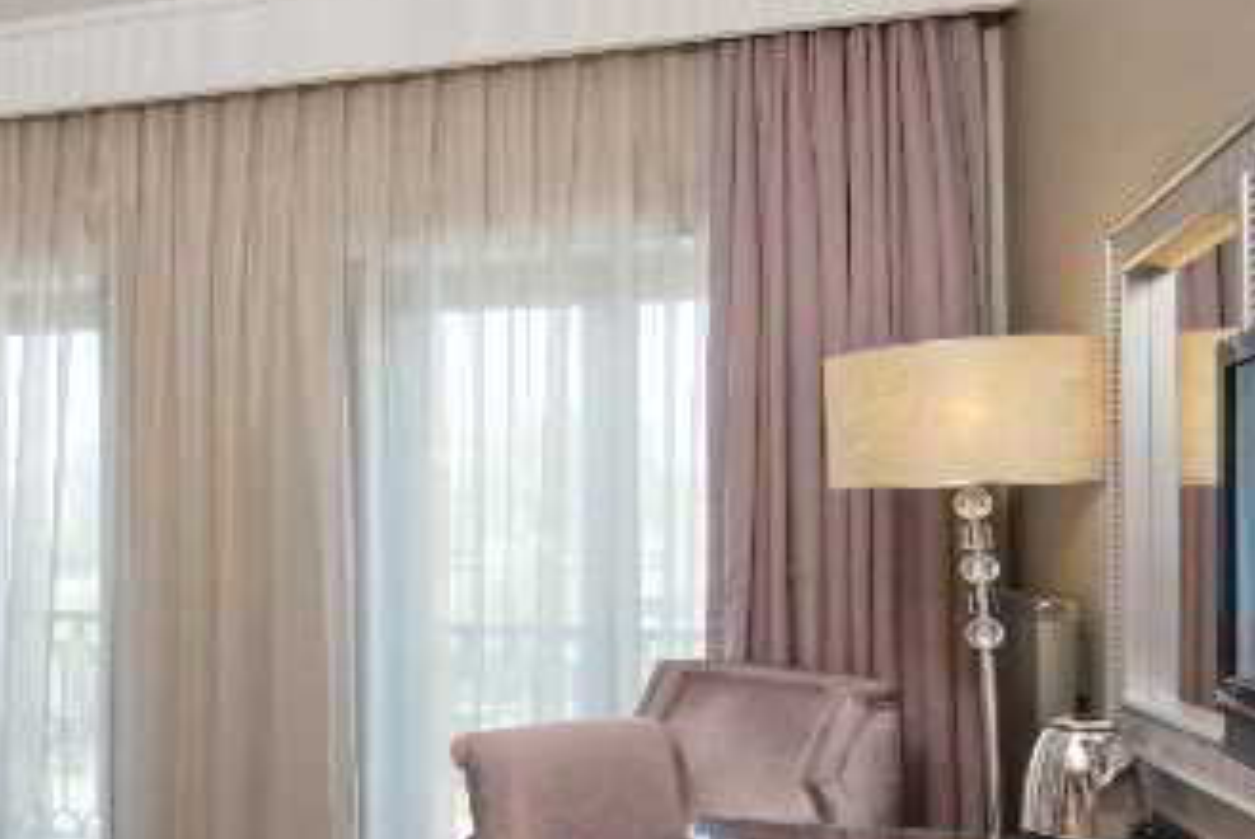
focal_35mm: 34
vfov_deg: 37.8
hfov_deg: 52.5
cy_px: 652
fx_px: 1186
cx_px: 267
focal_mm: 14
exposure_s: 1/30
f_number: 8
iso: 200
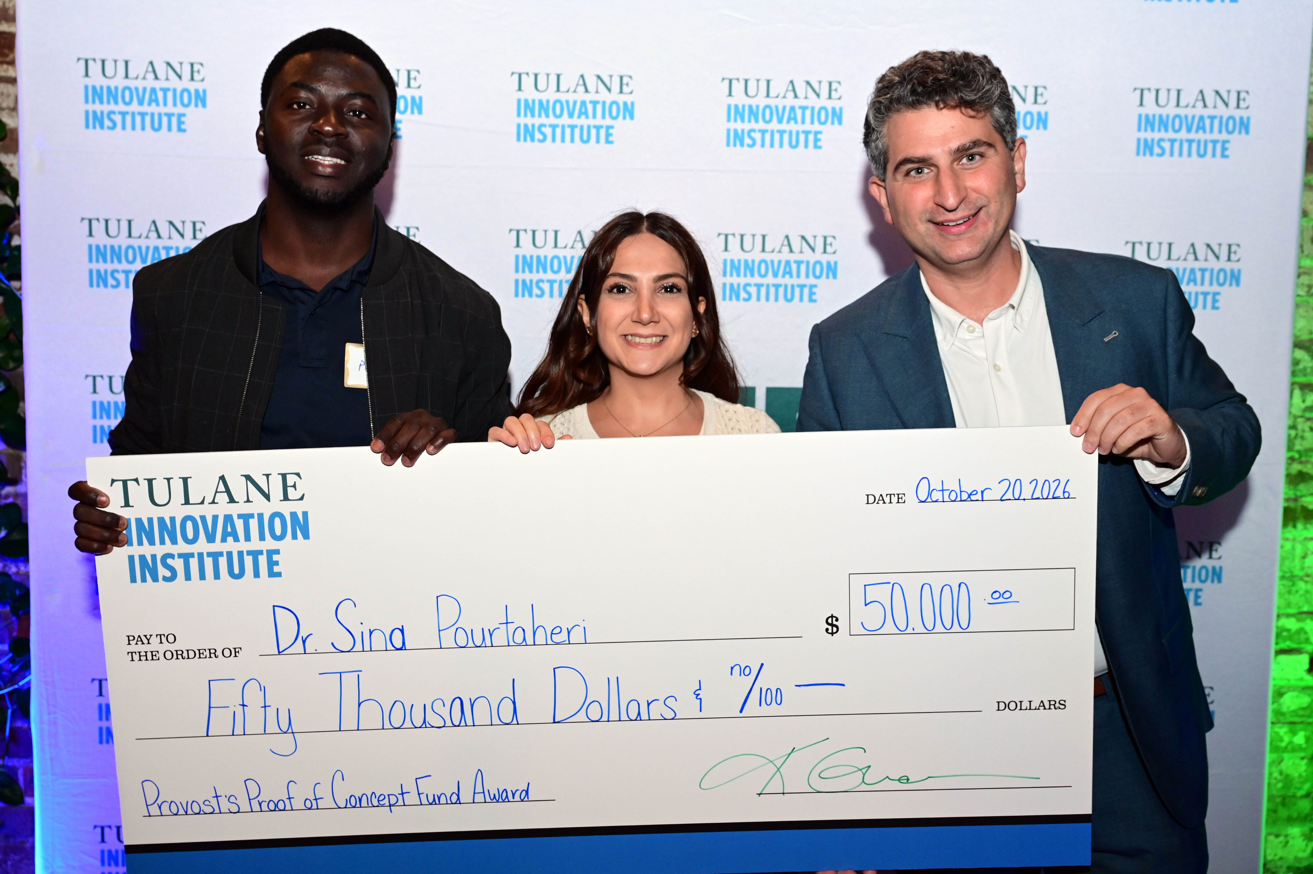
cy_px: 437
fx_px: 1276
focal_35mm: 35
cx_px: 656
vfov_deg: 37.8
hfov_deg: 54.5
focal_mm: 35
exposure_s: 1/125
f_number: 5.6
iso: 3200
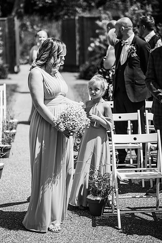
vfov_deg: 23.9
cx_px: 81
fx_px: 575
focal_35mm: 85
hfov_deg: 16.0
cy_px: 122
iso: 100
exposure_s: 1/5000
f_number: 2.2
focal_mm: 85
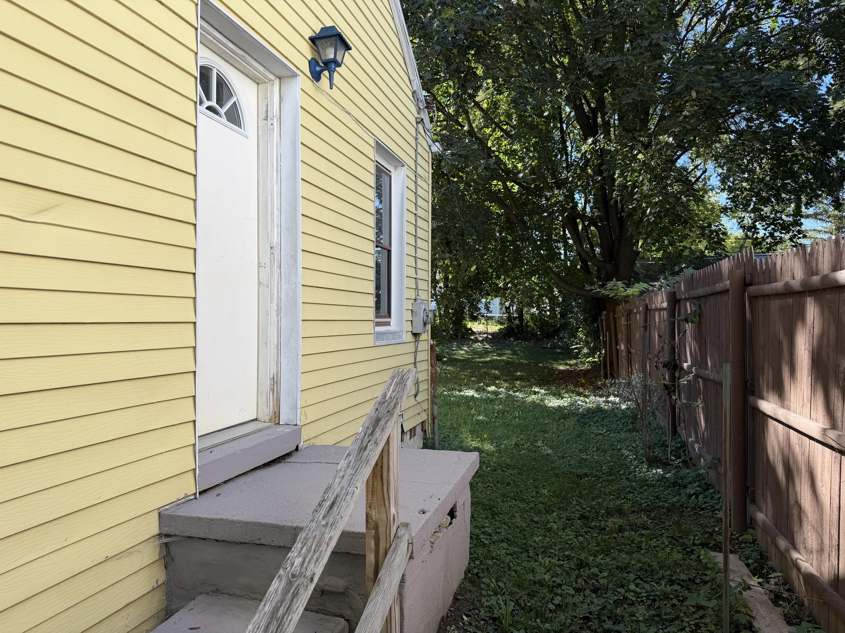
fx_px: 586
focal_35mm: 24
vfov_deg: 56.8
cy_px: 316
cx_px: 422
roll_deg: +0.1
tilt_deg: -0.2
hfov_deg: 71.6
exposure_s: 1/909
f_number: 1.78
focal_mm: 6.76
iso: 80
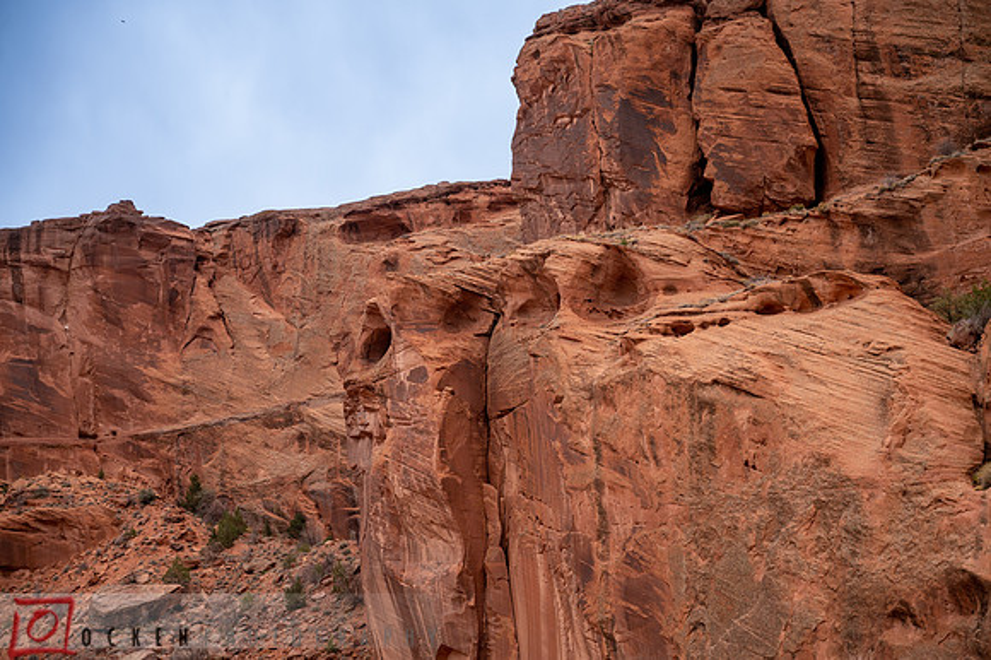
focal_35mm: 64
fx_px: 1761
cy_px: 330
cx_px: 496
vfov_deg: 21.2
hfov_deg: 31.4
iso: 400
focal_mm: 64
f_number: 4
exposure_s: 1/2000
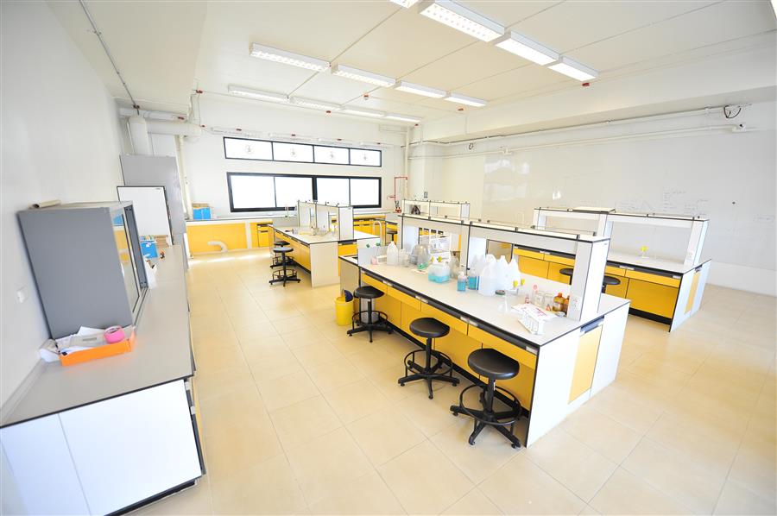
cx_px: 388
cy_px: 258
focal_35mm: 14
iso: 800
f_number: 2.8
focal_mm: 14
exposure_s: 1/200
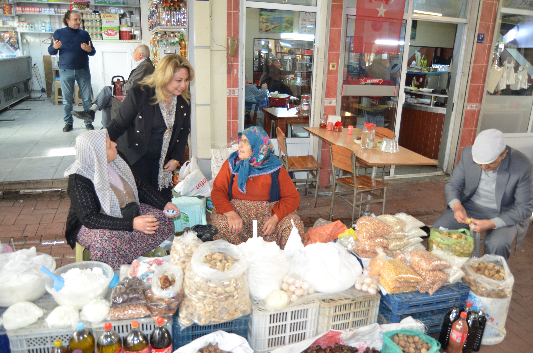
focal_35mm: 27
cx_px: 266
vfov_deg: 47.7
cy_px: 176
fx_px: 399
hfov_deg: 67.5
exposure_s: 1/60
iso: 900
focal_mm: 18
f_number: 3.5
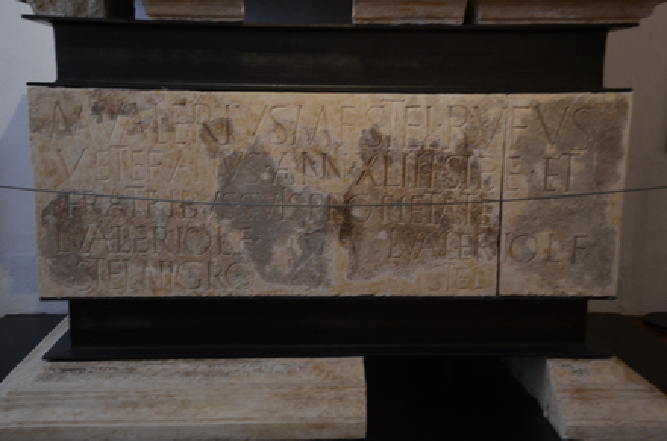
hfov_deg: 42.4
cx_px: 334
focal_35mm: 46
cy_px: 220
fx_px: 859
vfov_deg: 28.8
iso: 1250
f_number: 4
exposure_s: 1/5
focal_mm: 31
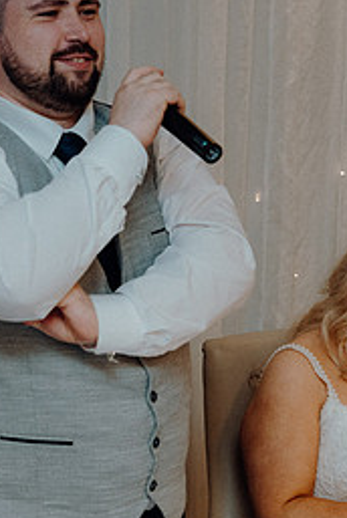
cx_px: 264
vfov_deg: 15.4
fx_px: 1918
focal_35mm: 133
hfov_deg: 10.3
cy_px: 273
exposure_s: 1/160
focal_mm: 59
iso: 2500
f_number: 3.5
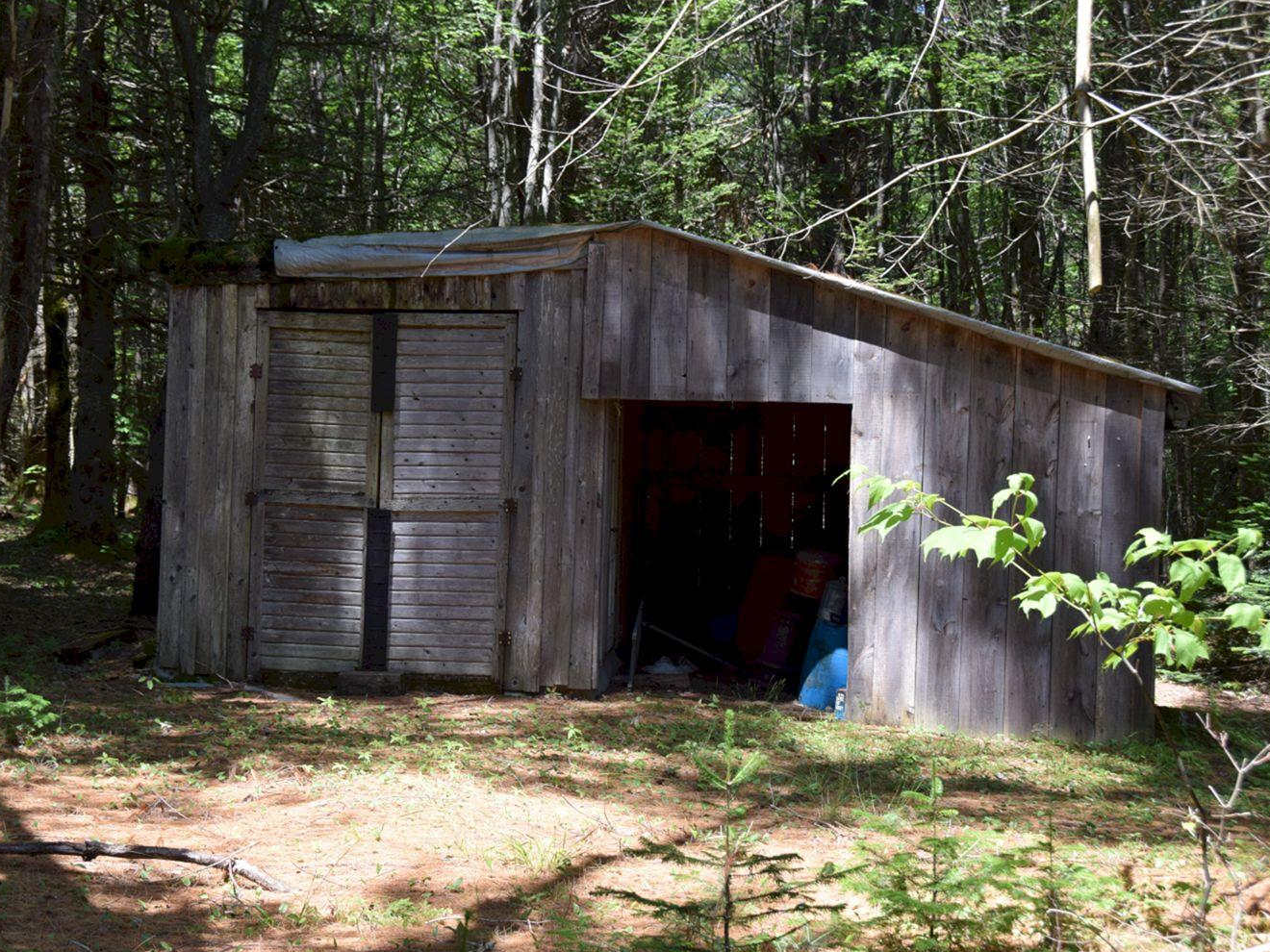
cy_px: 480
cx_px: 559
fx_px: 2165
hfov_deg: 32.7
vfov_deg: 24.8
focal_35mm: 59
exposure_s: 1/250
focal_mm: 36
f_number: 8
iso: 360
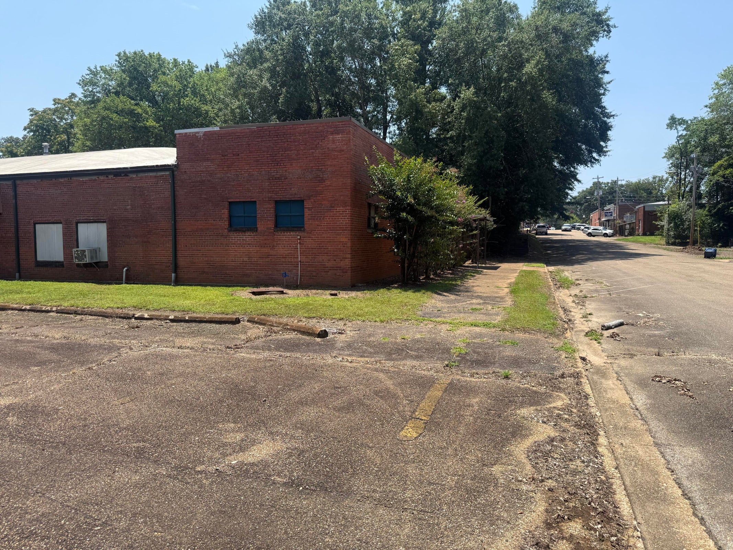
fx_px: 508
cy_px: 275
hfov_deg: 71.6
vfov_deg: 56.8
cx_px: 366
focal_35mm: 24
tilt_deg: -3.0
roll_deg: -0.4
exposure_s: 1/3584
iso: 80
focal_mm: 6.76
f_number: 1.78
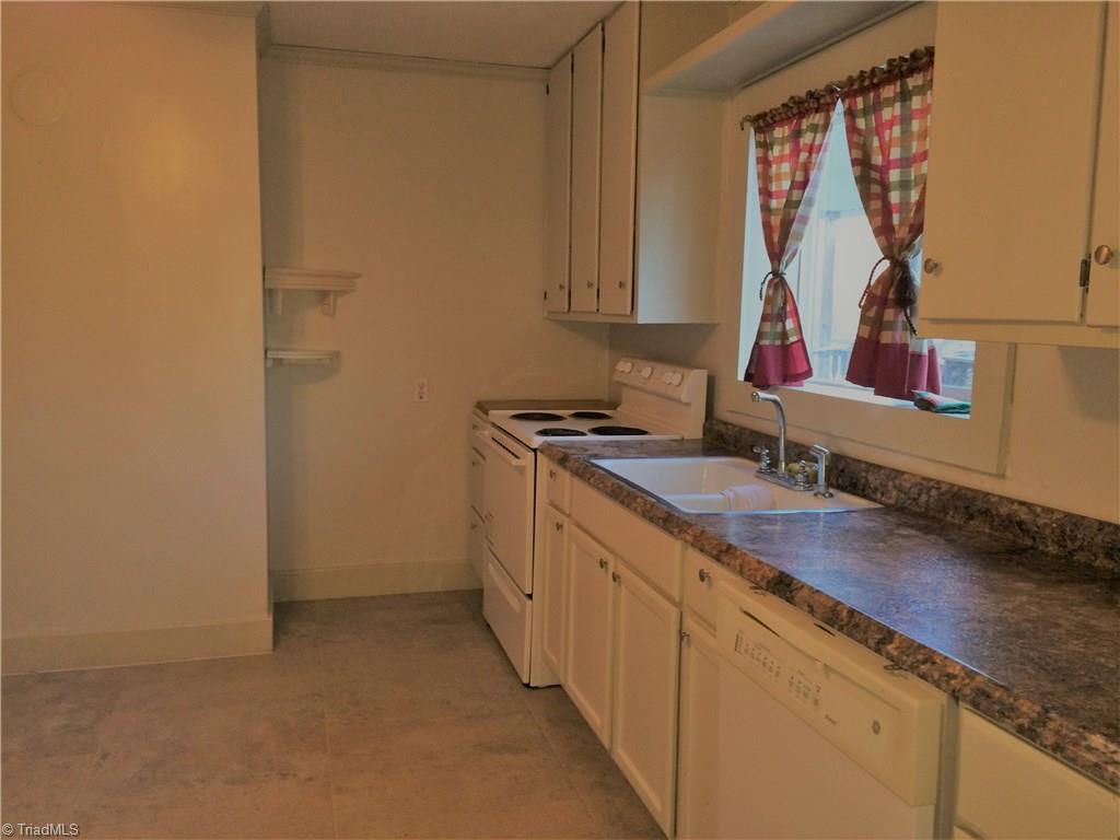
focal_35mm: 29
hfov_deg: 61.7
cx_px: 560
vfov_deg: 48.2
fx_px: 938
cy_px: 420
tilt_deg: -7.1
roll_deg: +0.2
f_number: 2.2
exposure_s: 1/30
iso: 100
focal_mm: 4.15
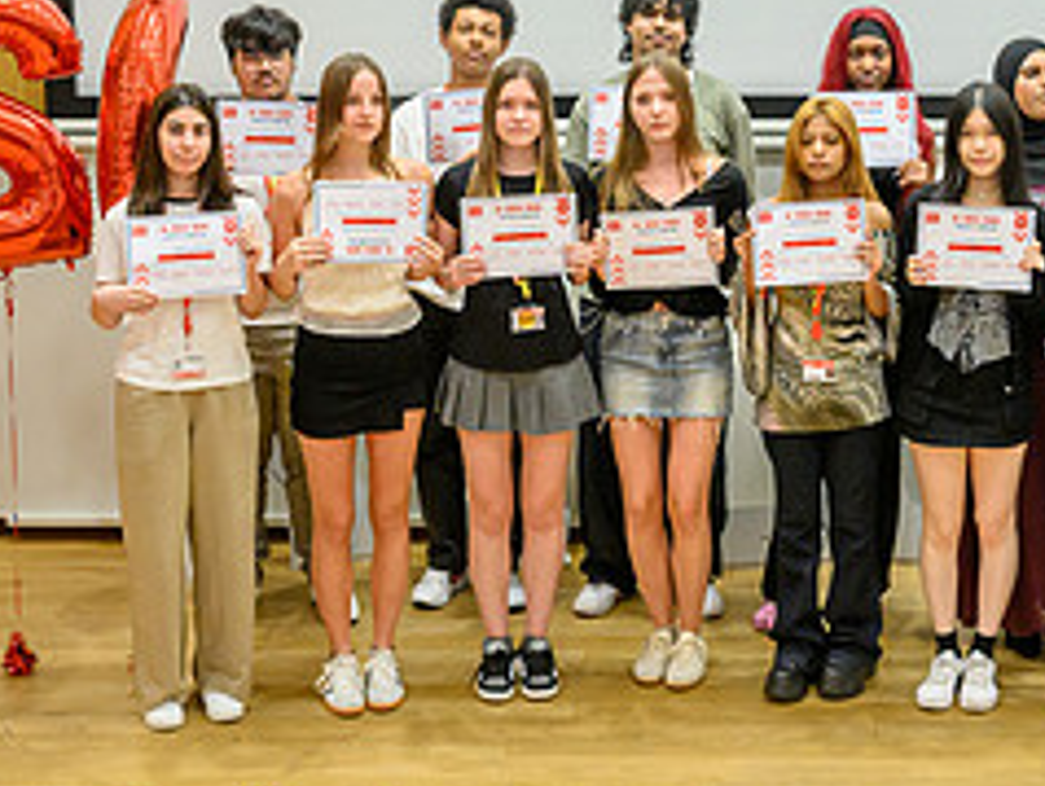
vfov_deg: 16.4
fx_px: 2689
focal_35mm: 89
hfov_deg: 21.8
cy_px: 50
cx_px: 768
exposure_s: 1/500
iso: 2500
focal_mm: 38
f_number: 2.8
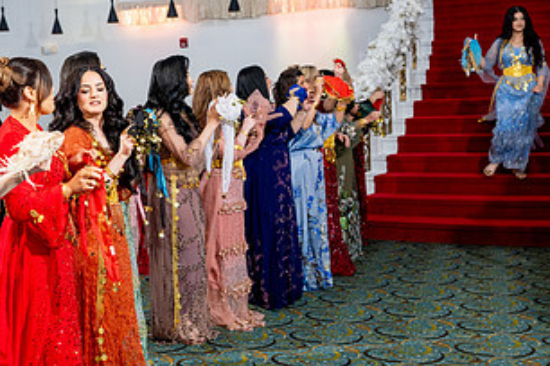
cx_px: 108
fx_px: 810
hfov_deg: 36.2
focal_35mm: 53
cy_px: 164
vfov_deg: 25.5
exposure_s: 1/160
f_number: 2.8
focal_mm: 28
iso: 800
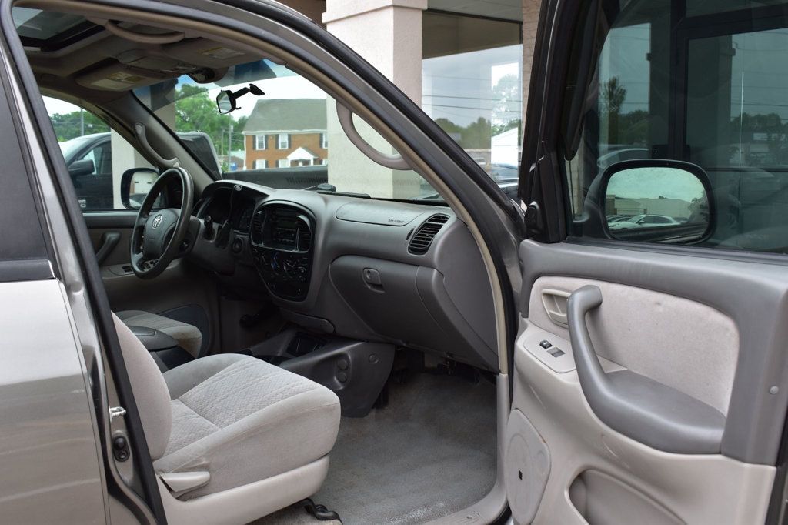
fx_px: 821
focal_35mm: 38
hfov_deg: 51.3
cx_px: 394
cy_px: 262
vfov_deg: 35.5
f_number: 9
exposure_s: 1/125
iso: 400
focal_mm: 25
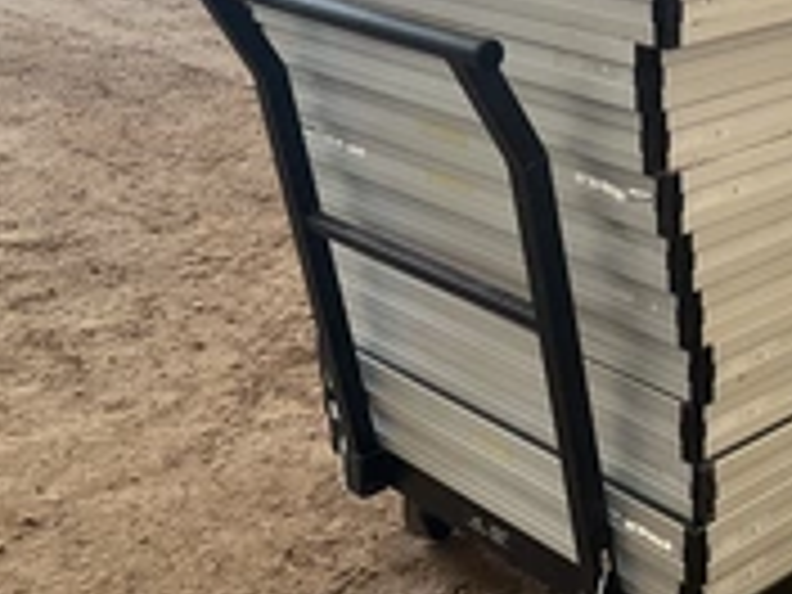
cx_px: 810
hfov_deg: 27.5
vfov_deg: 22.0
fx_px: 1510
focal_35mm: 66
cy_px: 130
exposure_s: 1/122
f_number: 1.8
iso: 32
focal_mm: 3
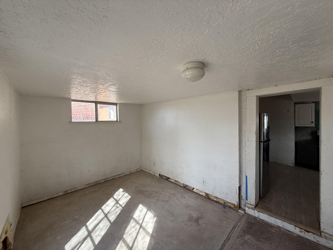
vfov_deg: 85.7
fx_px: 135
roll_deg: +0.9
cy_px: 125
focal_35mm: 14
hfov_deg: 102.1
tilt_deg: -1.0
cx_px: 166
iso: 64
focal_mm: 2.22
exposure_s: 1/237
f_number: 2.2
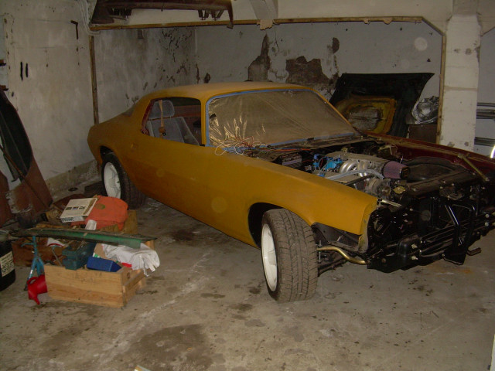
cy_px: 186
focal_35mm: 38
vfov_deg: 37.7
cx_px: 248
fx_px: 543
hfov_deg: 49.0
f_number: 2.8
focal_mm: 6.3
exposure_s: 1/60
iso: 200
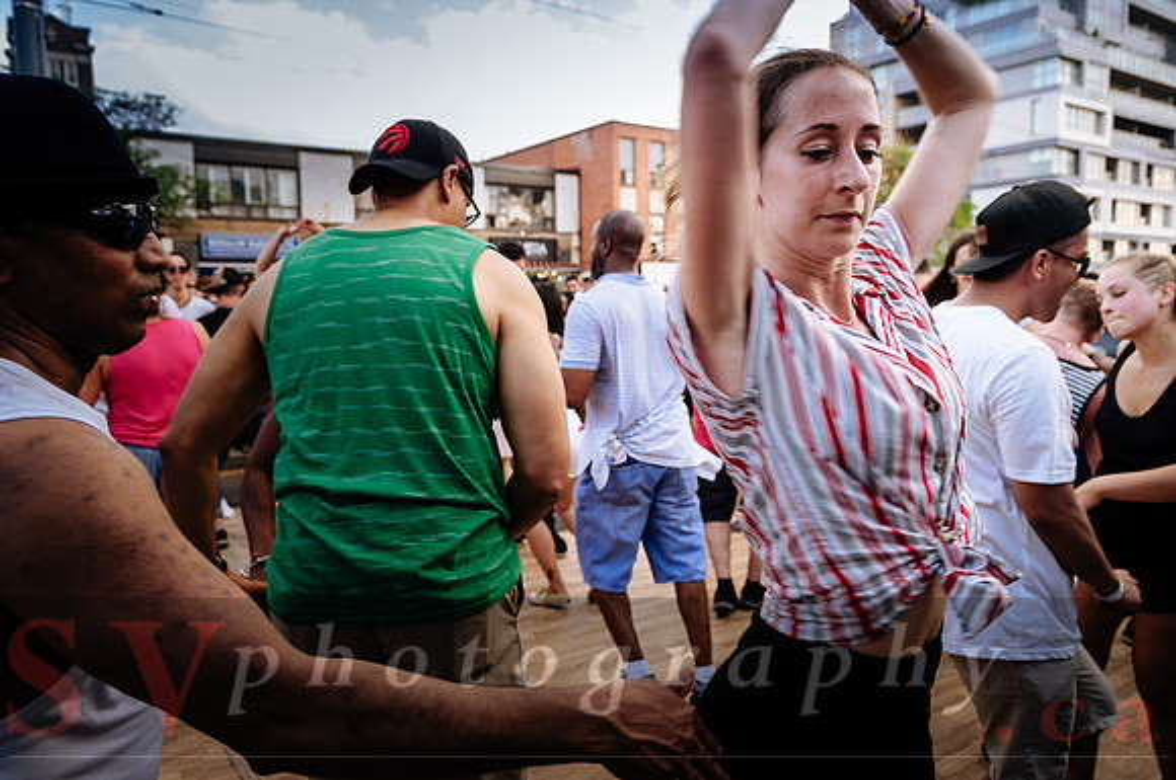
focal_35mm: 26
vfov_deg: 50.3
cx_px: 588
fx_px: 832
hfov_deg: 70.5
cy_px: 390
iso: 100
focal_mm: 17
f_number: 3.5
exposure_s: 1/200
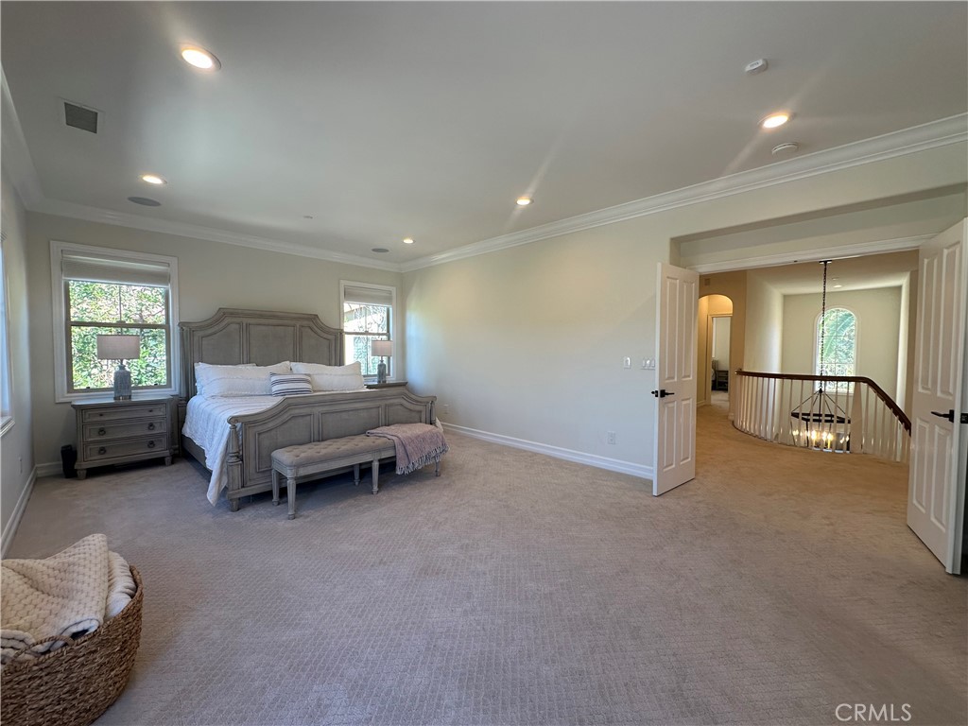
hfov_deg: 102.1
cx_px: 484
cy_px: 363
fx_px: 391
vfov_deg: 85.7
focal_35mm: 14
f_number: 2.2
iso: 80
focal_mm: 2.22
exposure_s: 1/120
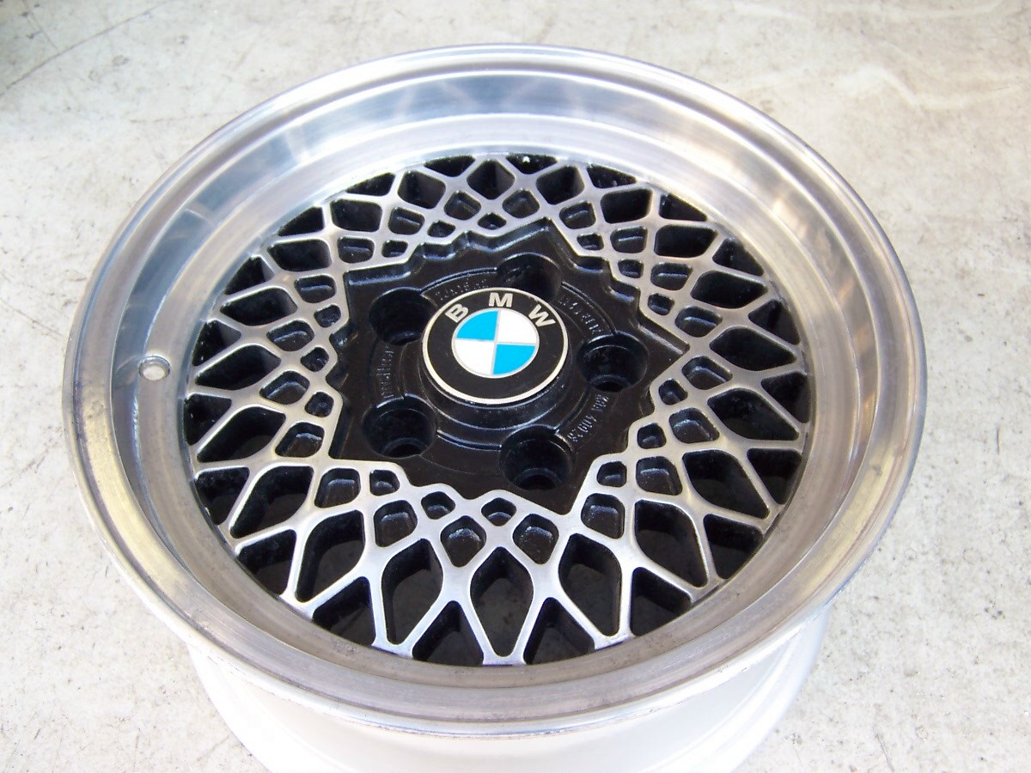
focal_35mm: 36
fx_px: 1072
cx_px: 516
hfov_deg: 51.4
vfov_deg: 39.7
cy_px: 386
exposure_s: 1/30
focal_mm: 5.6
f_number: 2.8
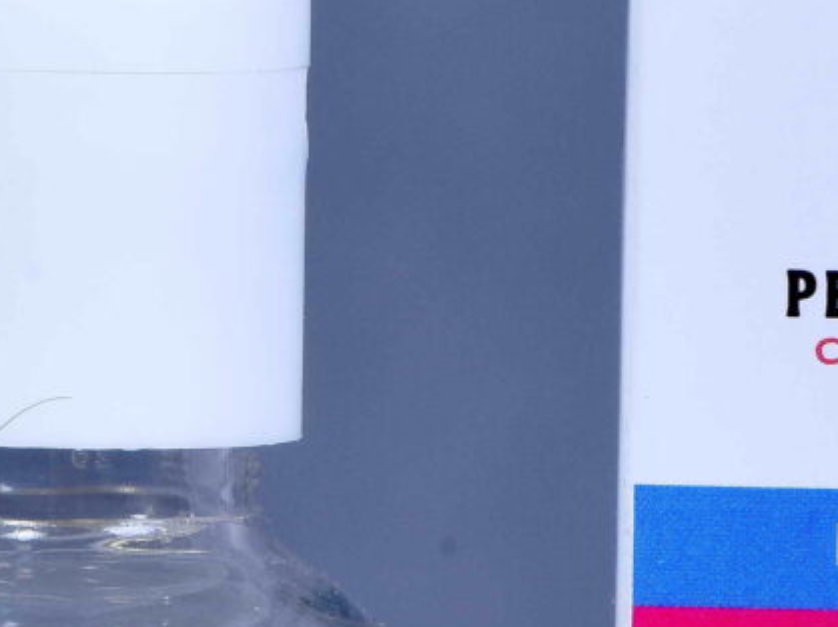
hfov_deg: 2.0
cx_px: 1002
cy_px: 1277
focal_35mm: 973
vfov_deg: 1.5
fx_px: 23541
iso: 100
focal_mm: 165
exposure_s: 1/180
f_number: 22
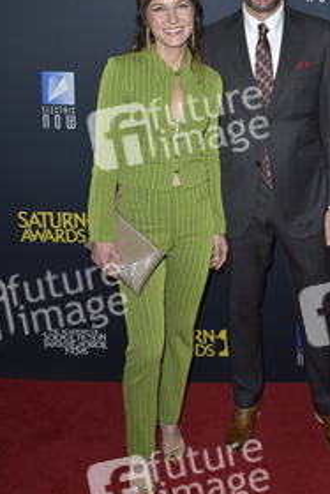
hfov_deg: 33.0
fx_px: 549
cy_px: 217
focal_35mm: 40
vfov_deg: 48.3
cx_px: 230
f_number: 6.3
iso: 250
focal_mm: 28
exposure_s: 1/250
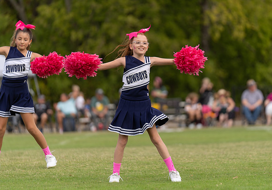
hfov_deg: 8.9
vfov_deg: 6.2
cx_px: 153
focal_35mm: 228
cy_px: 88
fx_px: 1746
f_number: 2.8
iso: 160
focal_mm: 200
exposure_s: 1/1250
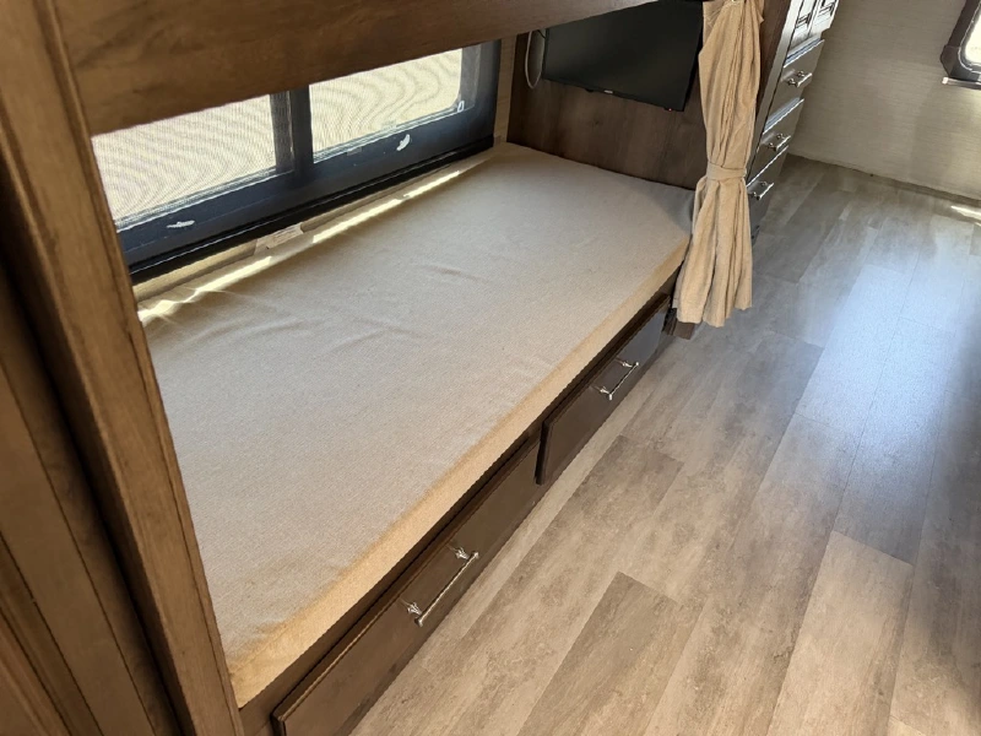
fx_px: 680
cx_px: 490
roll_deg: -5.3
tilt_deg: -32.1
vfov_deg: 56.8
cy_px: 368
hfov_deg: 71.6
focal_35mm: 24
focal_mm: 6.76
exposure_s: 1/60
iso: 500
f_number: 1.78
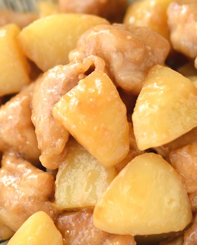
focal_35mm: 95
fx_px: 691
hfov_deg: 16.2
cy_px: 137
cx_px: 114
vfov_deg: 20.1
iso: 200
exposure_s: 1/320
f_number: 3
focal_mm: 40
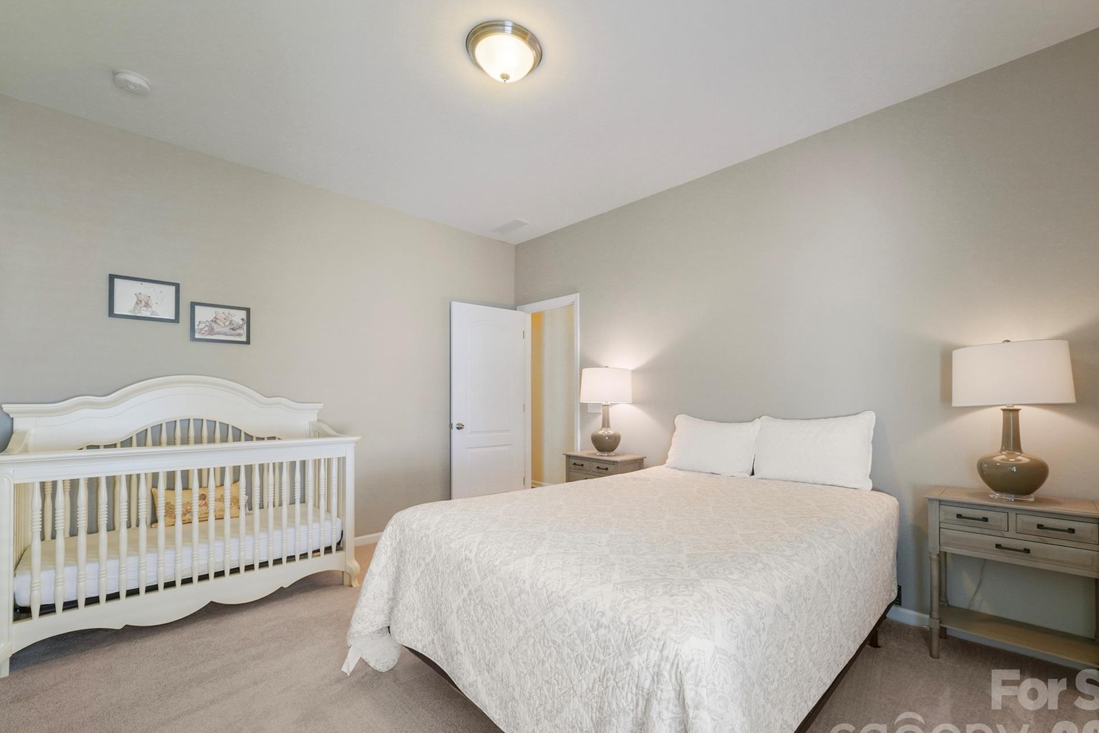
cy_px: 389
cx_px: 586
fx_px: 458
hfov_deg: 100.2
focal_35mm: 15
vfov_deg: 77.2
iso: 100
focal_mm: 14
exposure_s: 1/1.25
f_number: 9
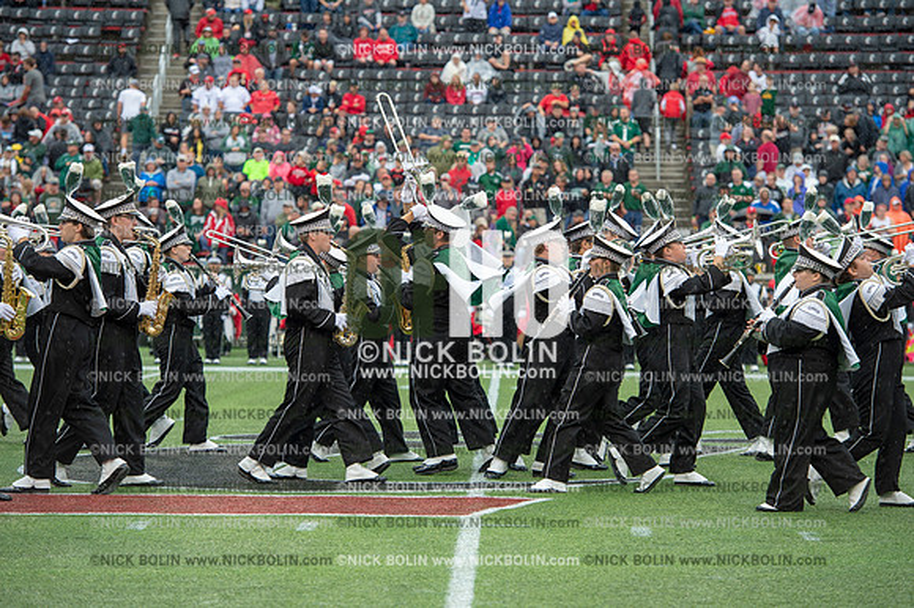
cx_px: 457
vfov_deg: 10.1
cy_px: 304
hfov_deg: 15.2
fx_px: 3425
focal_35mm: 135
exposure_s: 1/500
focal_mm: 135
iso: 400
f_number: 4
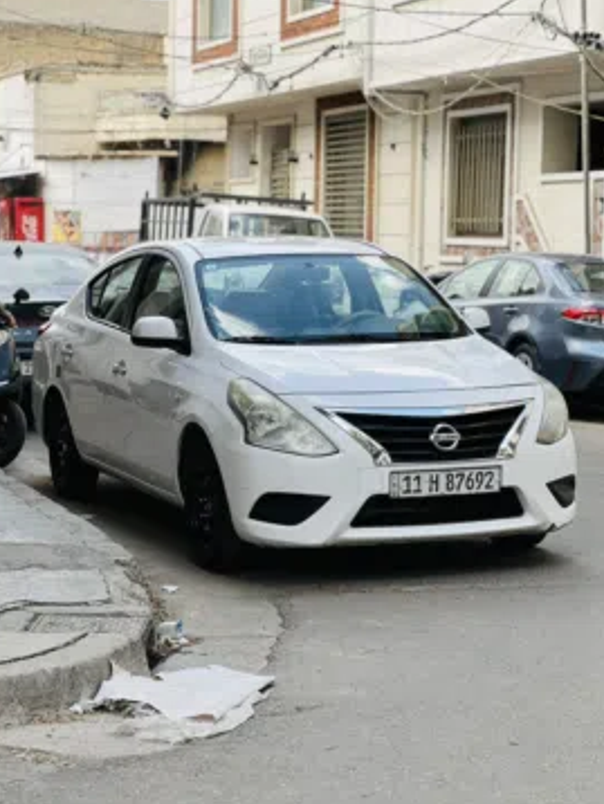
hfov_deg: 17.2
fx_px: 1998
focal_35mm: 86
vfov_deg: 22.7
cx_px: 281
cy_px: 395
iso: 25
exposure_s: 1/193
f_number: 2.8
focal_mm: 9
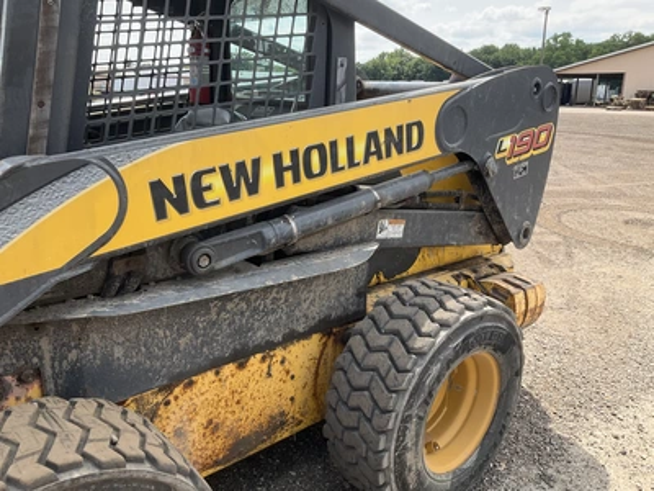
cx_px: 327
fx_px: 548
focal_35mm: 29
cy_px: 246
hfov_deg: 61.7
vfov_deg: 48.2
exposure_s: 1/574
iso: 25
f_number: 1.8
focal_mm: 3
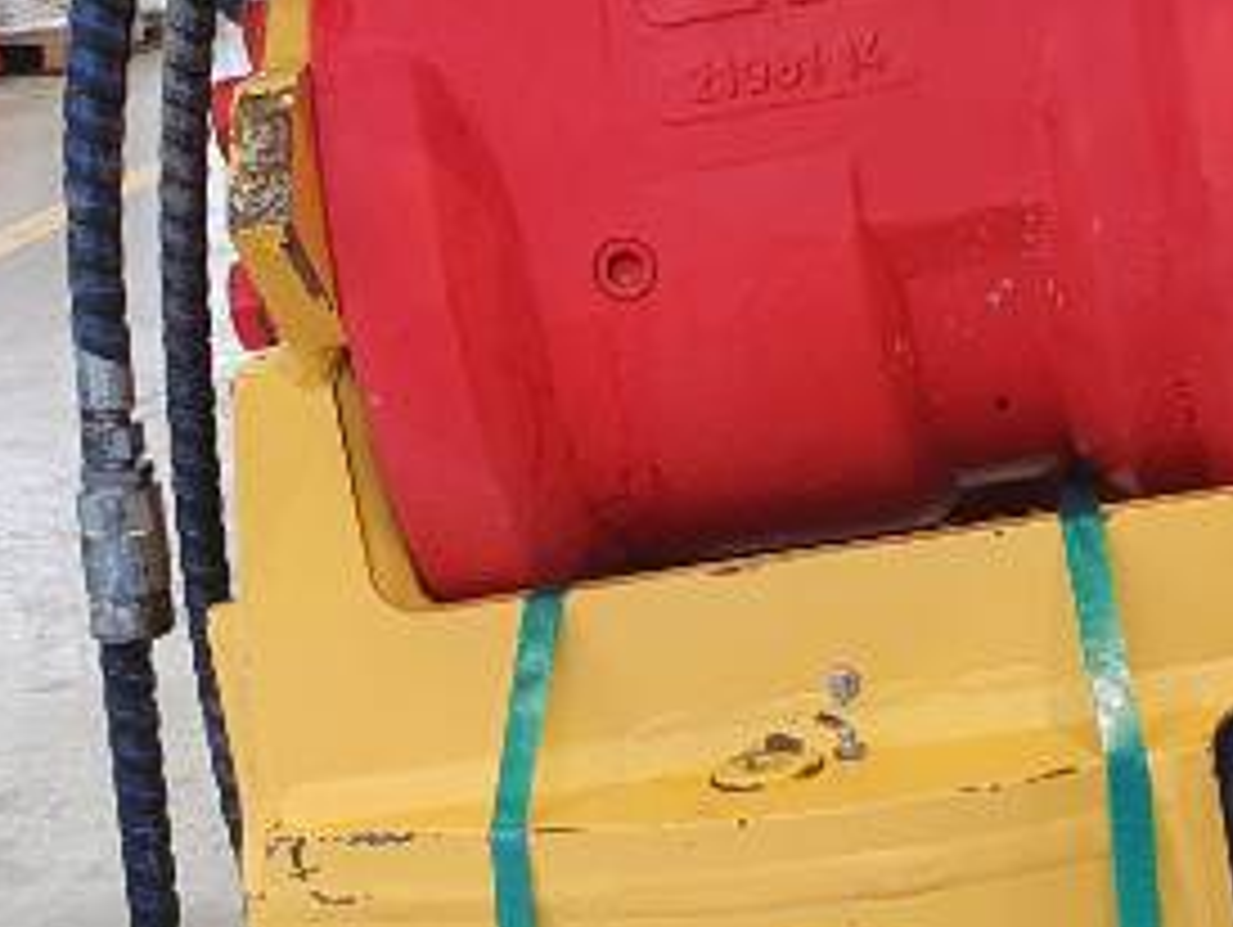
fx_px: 3458
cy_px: 459
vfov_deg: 15.3
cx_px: 554
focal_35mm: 97
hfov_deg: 20.2
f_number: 2.4
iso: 64
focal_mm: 4.32
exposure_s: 1/100
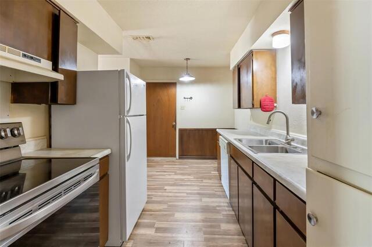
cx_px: 186
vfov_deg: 70.4
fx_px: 176
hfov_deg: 93.3
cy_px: 124
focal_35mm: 17
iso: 250
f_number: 9
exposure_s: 1/6
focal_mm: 17
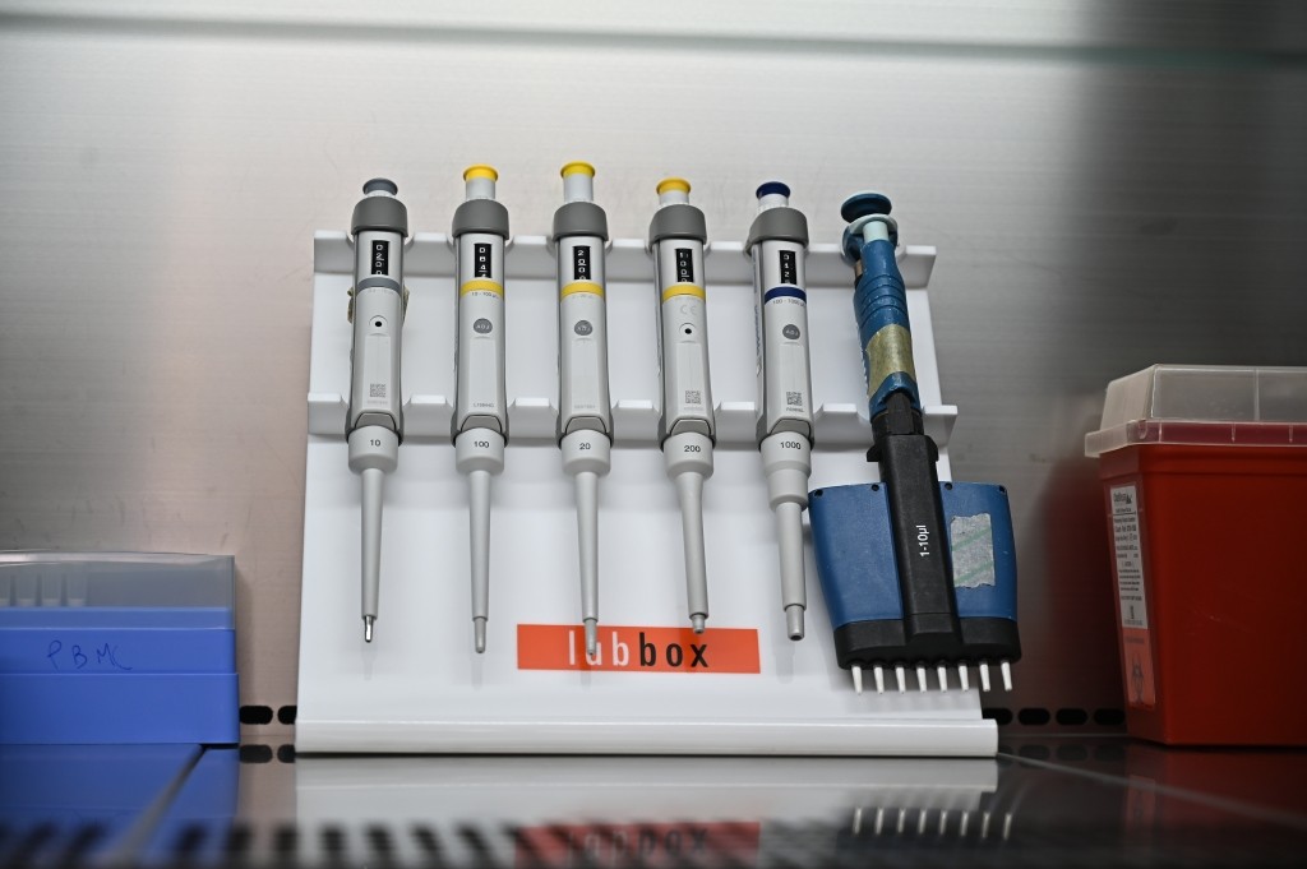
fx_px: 2539
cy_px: 434
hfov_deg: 28.9
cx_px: 654
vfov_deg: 19.4
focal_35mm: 70
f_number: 4
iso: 160
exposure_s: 1/80
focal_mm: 70
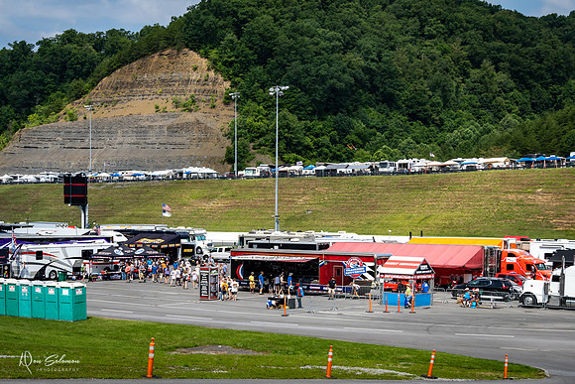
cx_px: 286
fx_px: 1051
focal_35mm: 66
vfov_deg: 20.6
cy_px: 245
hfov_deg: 30.6
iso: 100
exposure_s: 1/1250
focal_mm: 32
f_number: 4.5
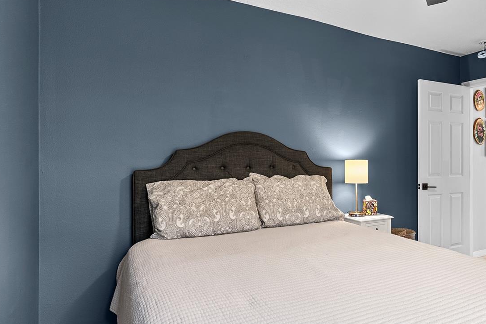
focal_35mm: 25
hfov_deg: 68.8
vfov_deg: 51.3
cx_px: 337
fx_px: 338
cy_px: 161
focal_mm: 17
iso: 400
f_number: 8
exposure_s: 1/1.67
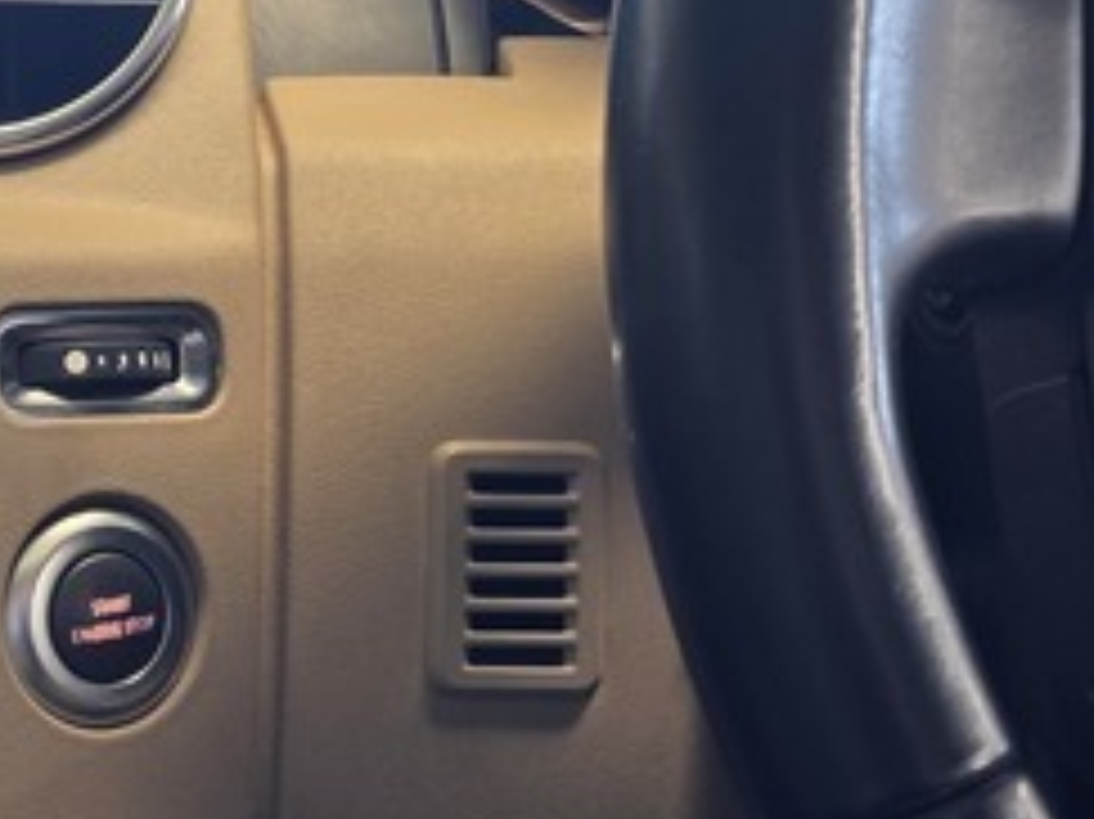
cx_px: -266
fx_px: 3064
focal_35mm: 97
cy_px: 351
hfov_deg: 19.0
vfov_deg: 15.2
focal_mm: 6.25
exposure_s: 1/50
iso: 80
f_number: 1.7
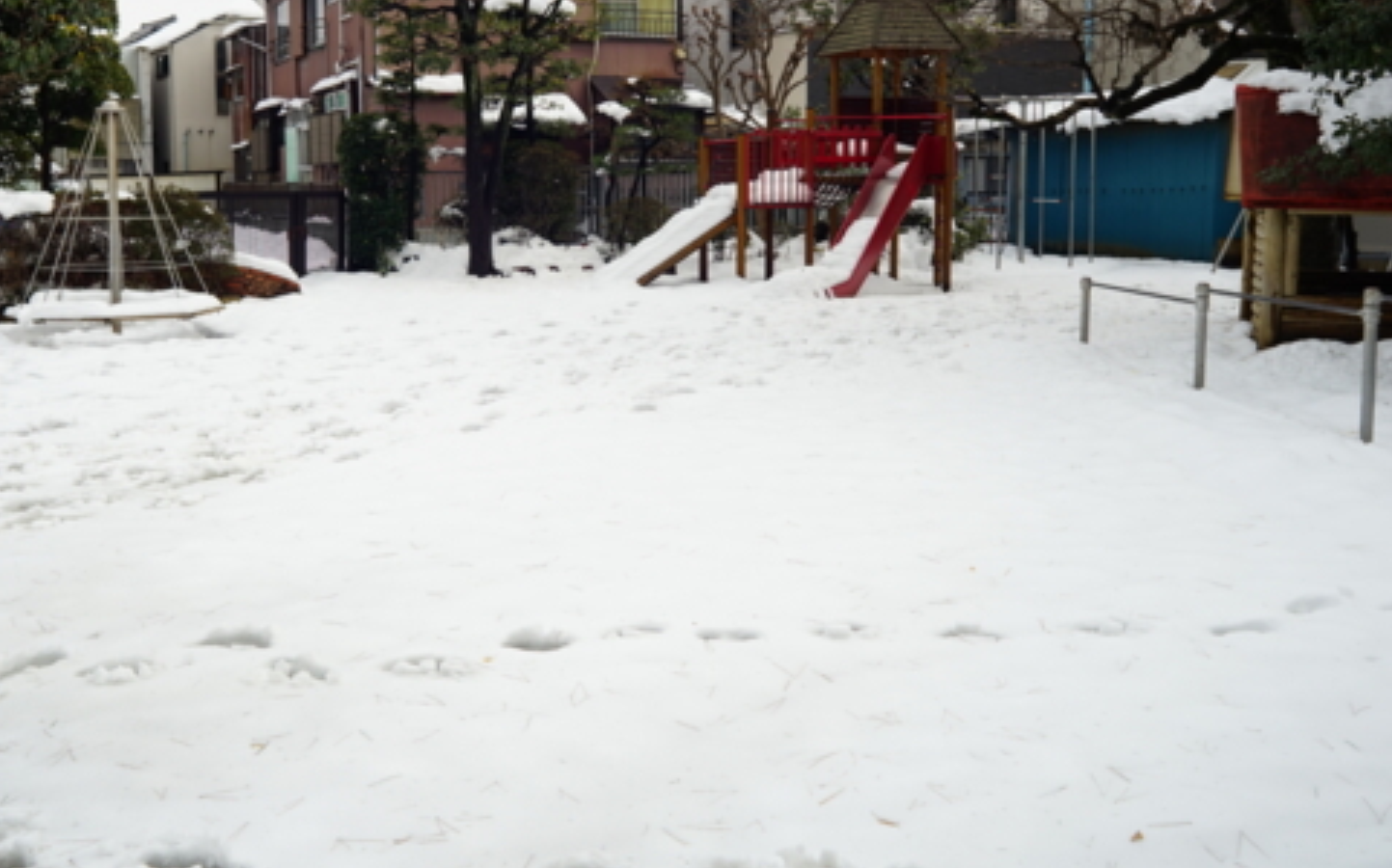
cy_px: 305
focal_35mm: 38
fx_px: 1441
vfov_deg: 33.3
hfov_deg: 51.3
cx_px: 570
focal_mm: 28
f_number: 8
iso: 125
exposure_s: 1/200
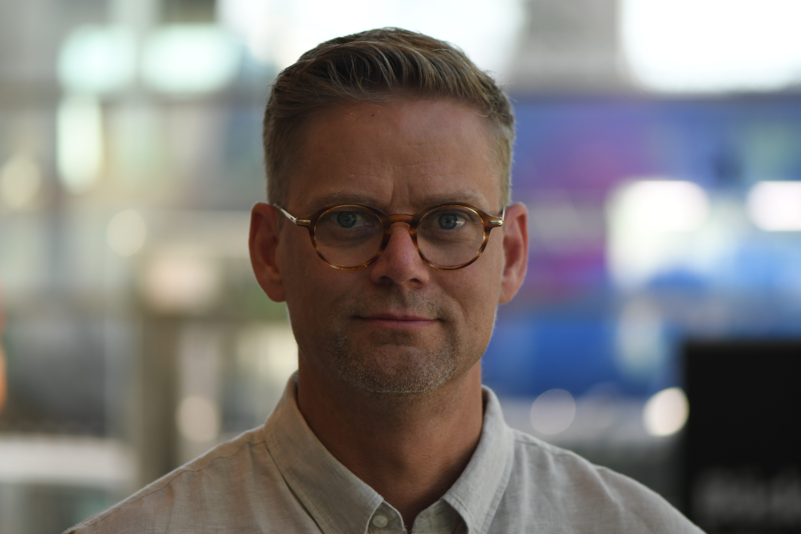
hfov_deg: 13.1
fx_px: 3493
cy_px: 267
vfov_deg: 8.7
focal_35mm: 157
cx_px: 400
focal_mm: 105
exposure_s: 1/320
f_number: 2.8
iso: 250
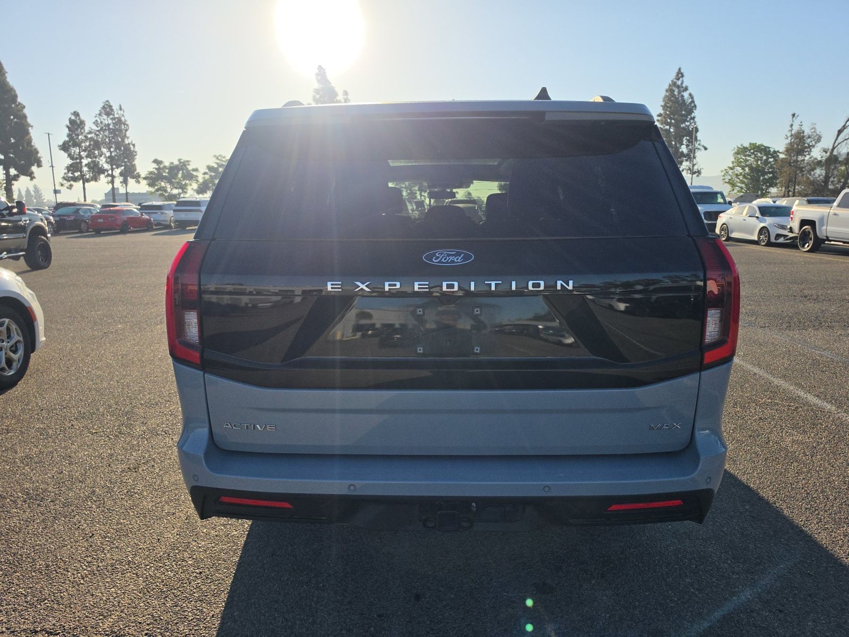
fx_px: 564
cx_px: 424
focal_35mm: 23
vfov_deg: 58.9
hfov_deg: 73.9
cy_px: 318
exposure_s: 1/7940
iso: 41
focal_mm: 6.5
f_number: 1.4
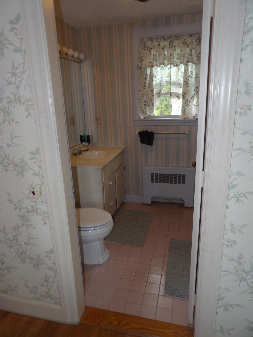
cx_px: 126
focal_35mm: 24
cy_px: 168
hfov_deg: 56.8
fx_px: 234
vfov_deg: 71.6
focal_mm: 4.3
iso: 200
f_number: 3.2
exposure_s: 1/33
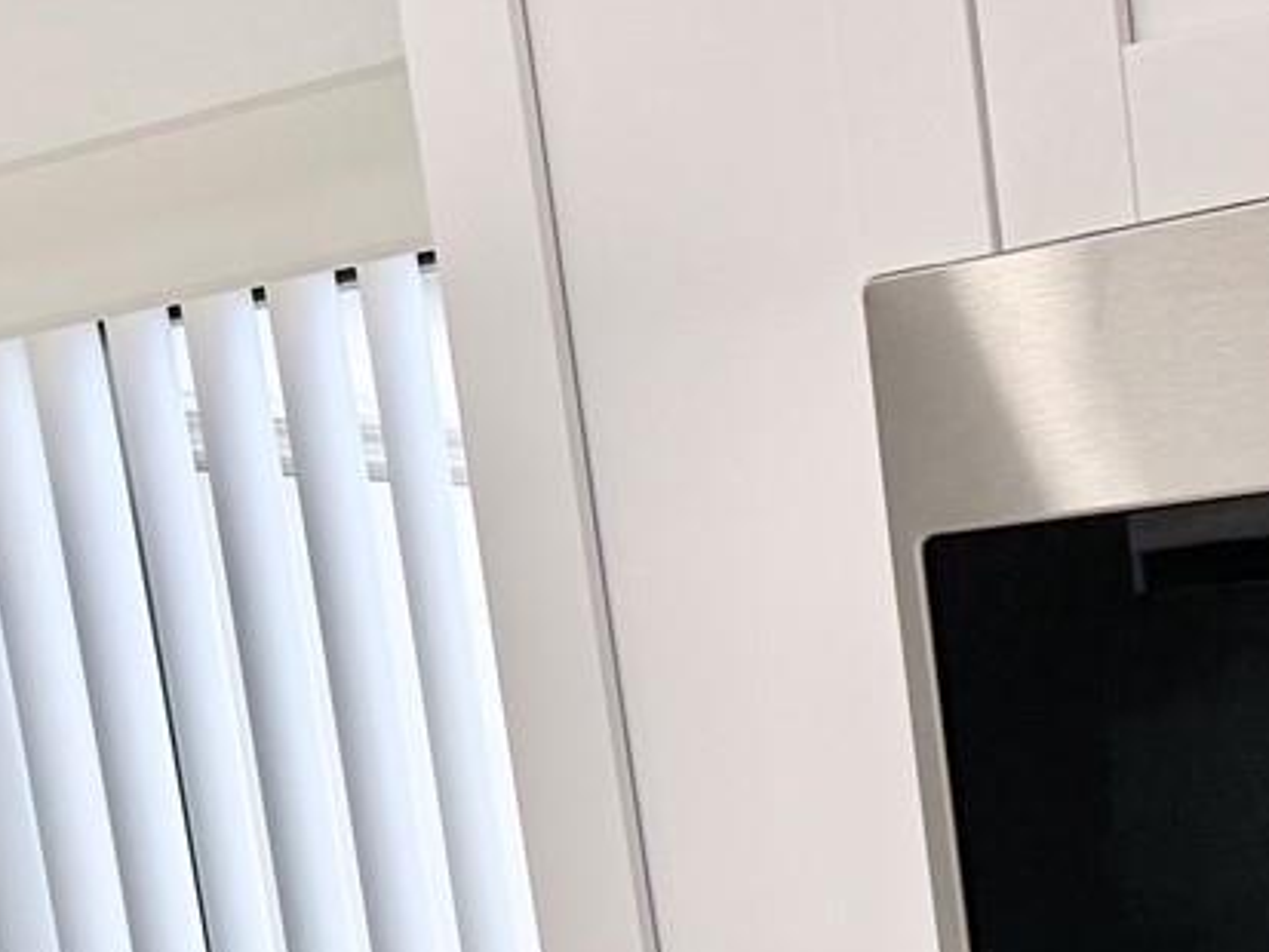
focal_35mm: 93
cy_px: 1735
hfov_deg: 19.4
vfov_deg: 14.0
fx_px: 3410
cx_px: 1659
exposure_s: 1/358
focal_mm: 6.76
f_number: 1.78
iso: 80
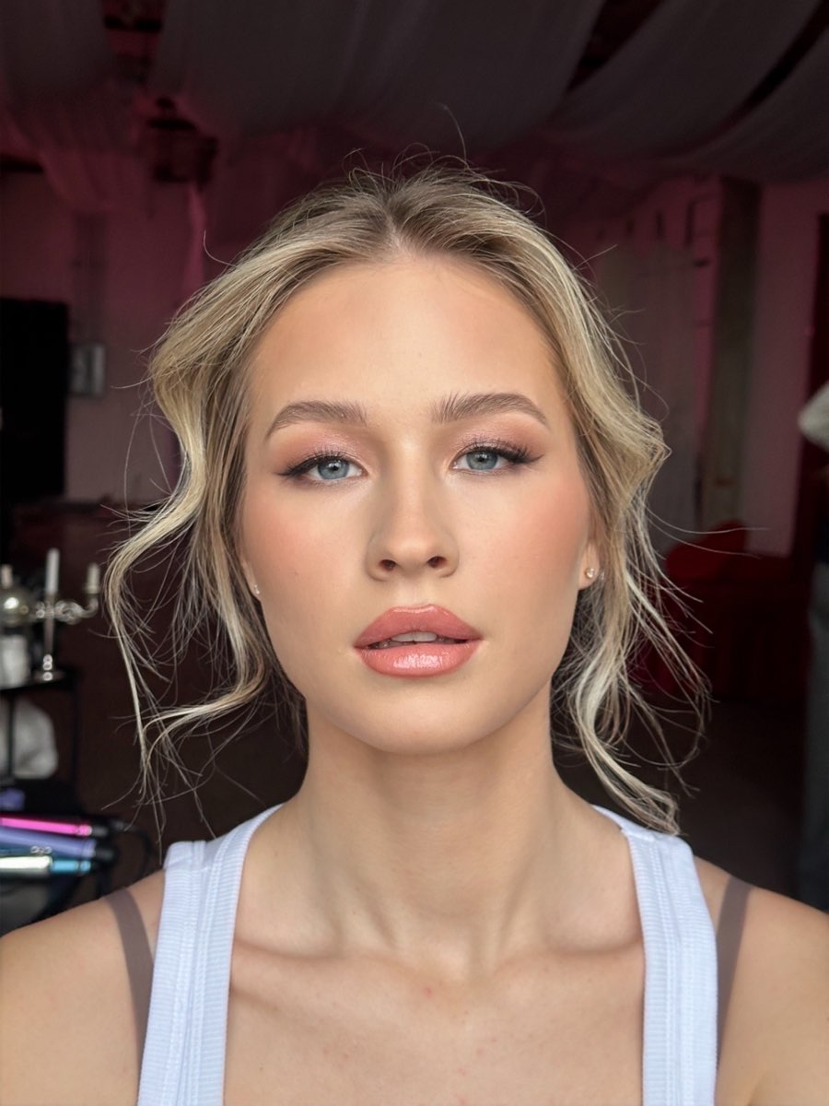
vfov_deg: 39.7
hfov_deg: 30.3
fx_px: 1533
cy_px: 553
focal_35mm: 48
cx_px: 414
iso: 80
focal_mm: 6.86
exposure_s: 1/83
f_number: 1.78
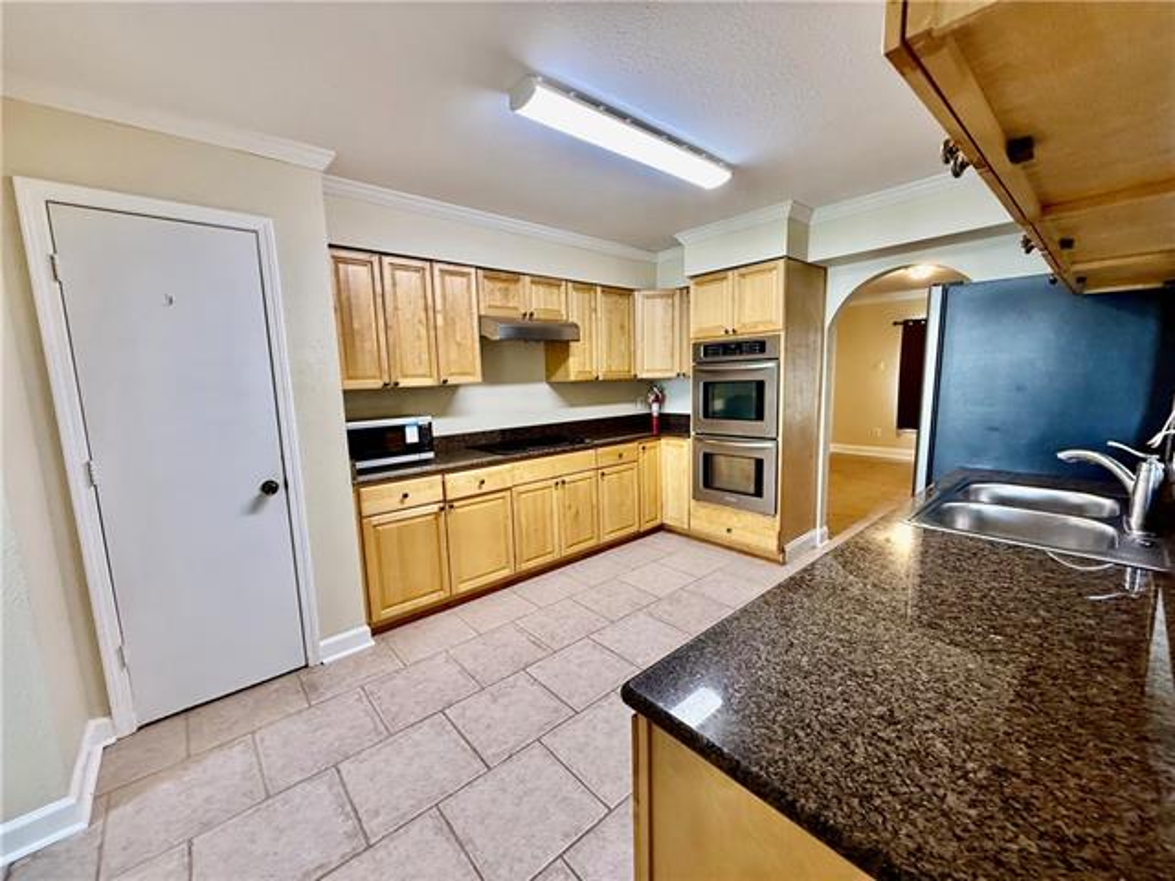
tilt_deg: -7.2
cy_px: 440
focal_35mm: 14
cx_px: 588
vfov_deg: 85.7
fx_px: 475
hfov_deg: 102.1
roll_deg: +1.5
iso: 250
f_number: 2.2
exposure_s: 1/60
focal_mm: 2.22
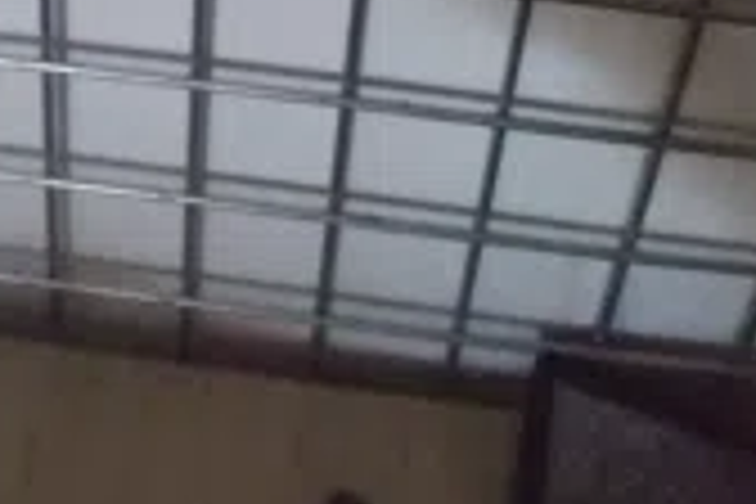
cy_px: -252
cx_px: 274
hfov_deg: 45.9
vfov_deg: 24.7
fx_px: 882
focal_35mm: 42
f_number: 2.2
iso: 1019
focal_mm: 1.4
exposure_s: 1/15
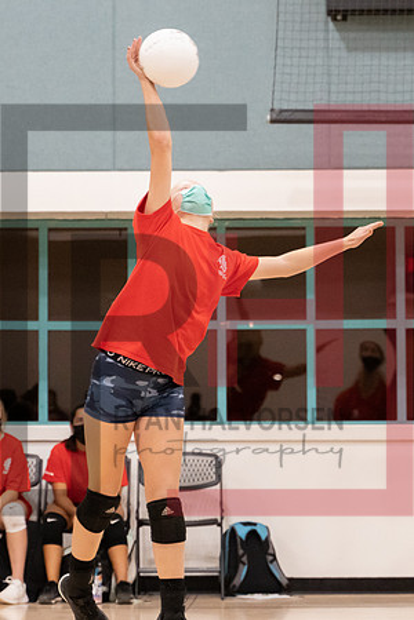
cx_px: 152
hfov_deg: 9.0
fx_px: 2624
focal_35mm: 152
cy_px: 212
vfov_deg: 13.5
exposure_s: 1/1250
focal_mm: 75
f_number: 2.8
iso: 4000
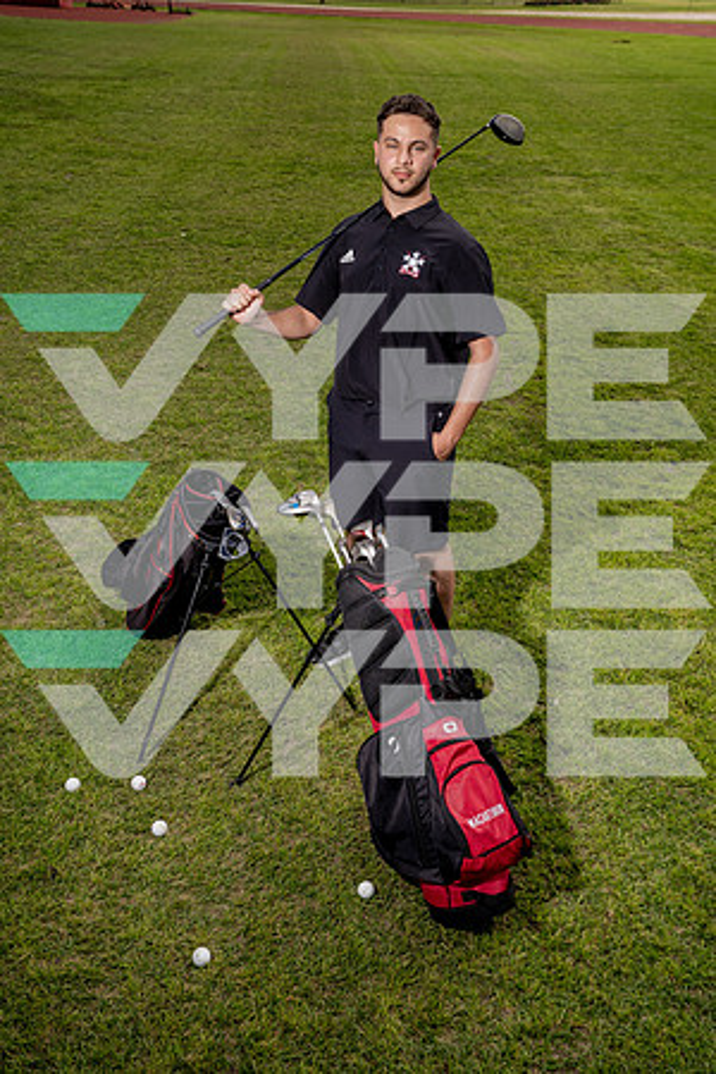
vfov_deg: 50.7
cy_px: 537
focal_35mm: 38
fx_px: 1134
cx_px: 358
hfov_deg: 35.1
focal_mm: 38
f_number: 7.1
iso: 100
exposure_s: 1/250
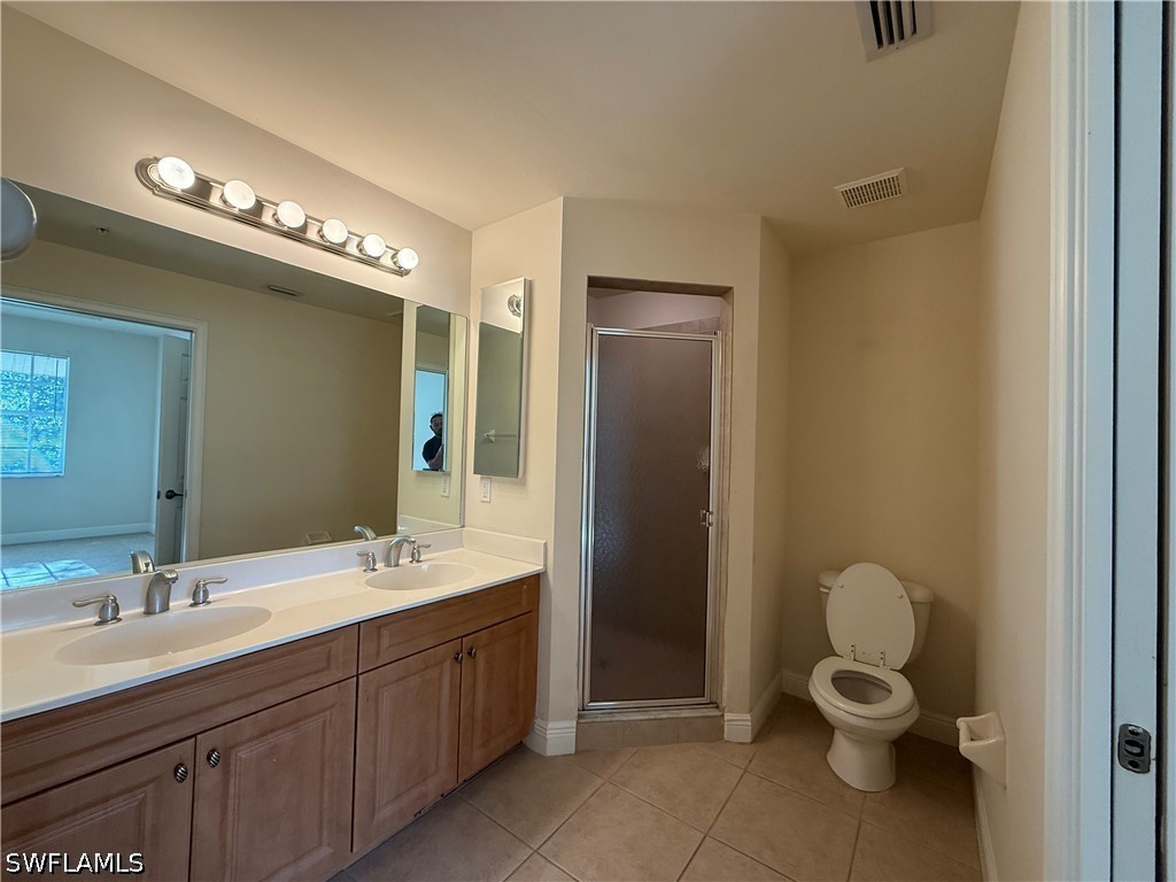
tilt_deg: +1.5
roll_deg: -1.7
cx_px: 588
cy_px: 441
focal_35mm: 14
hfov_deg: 102.1
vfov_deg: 85.7
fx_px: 476
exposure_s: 1/120
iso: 200
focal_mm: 2.22
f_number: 2.2
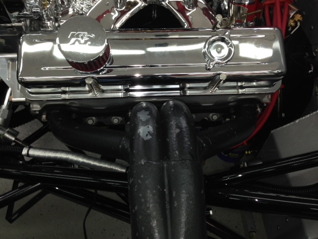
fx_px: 303
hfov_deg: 55.4
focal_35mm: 33
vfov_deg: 42.9
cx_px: 159
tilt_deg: -52.3
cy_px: 120
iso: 50
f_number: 2.4
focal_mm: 4.12
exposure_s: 1/47
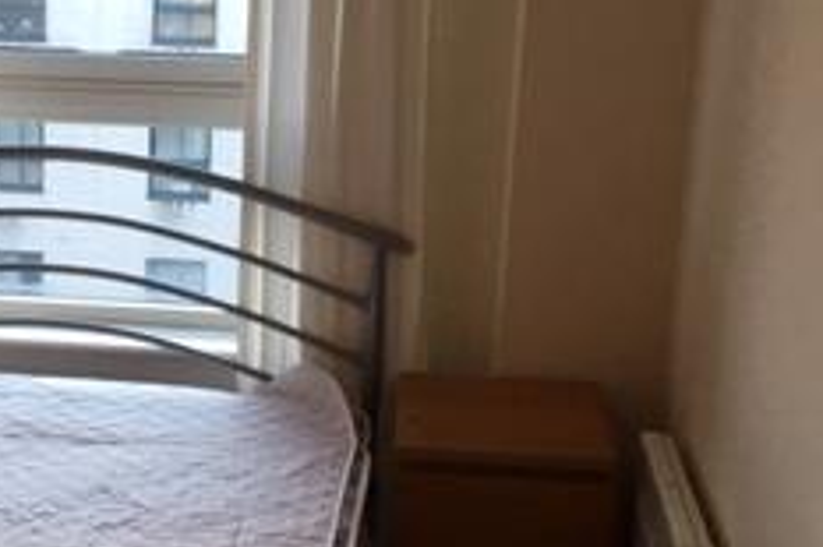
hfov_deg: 23.8
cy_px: 325
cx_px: 88
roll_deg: -1.2
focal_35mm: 83
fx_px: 1896
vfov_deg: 16.4
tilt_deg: -12.1
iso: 32
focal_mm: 4.15
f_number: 2.2
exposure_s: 1/33
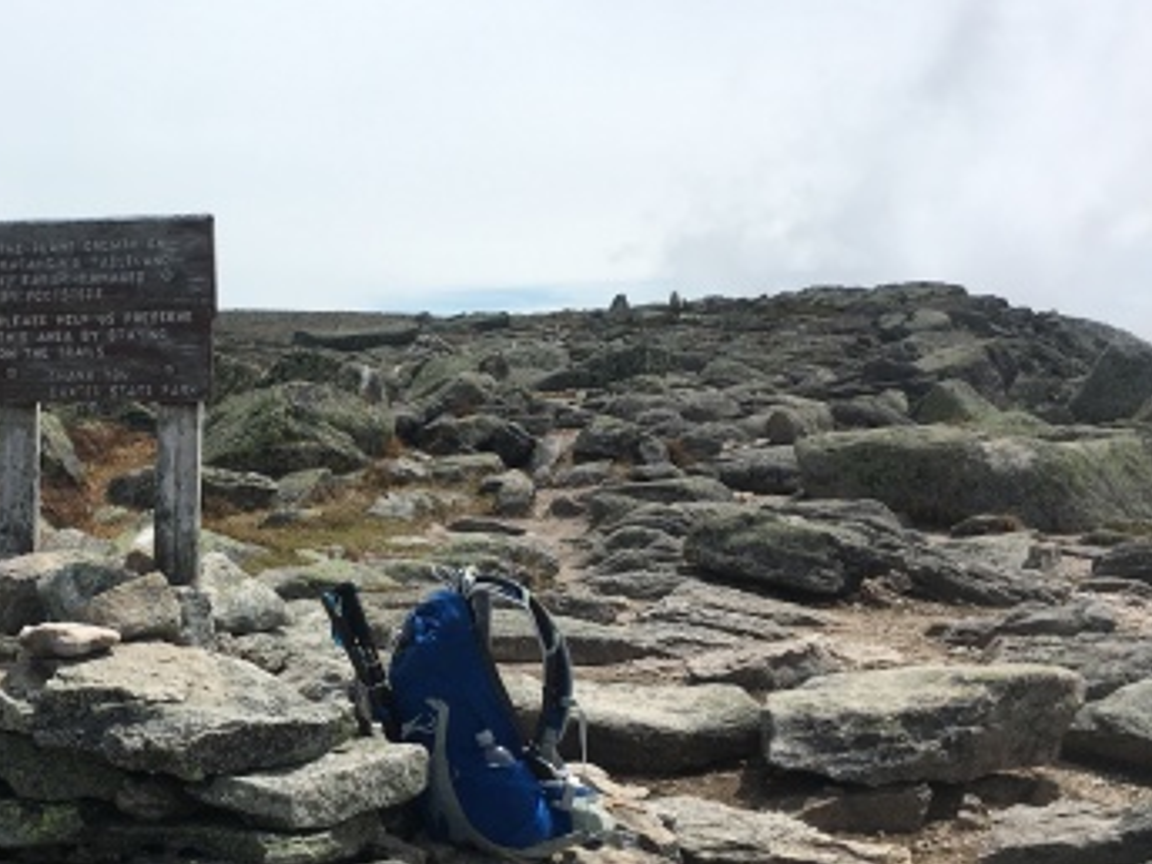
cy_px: 492
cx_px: 201
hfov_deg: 34.3
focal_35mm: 54
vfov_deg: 27.0
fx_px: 1797
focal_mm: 4.15
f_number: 2.2
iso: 25
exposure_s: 1/2747
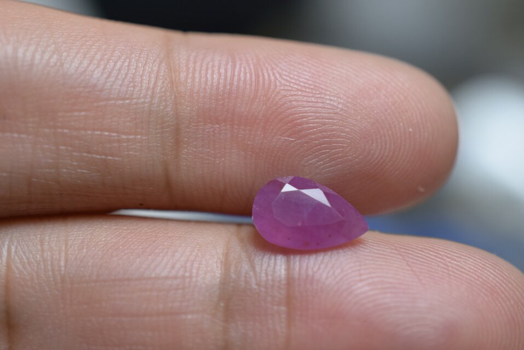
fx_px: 874
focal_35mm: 60
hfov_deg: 33.4
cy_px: 175
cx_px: 262
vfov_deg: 22.7
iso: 560
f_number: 5.6
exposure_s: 1/125
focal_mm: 40
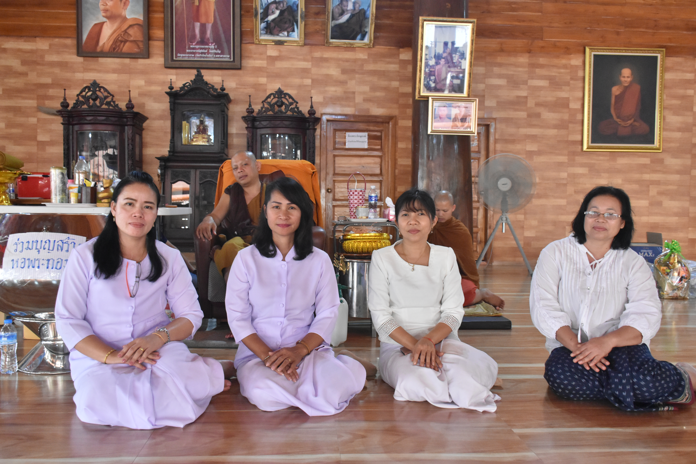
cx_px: 348
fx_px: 580
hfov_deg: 61.9
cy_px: 232
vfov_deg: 43.6
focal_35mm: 30
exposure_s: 1/100
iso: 2500
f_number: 5
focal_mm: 20
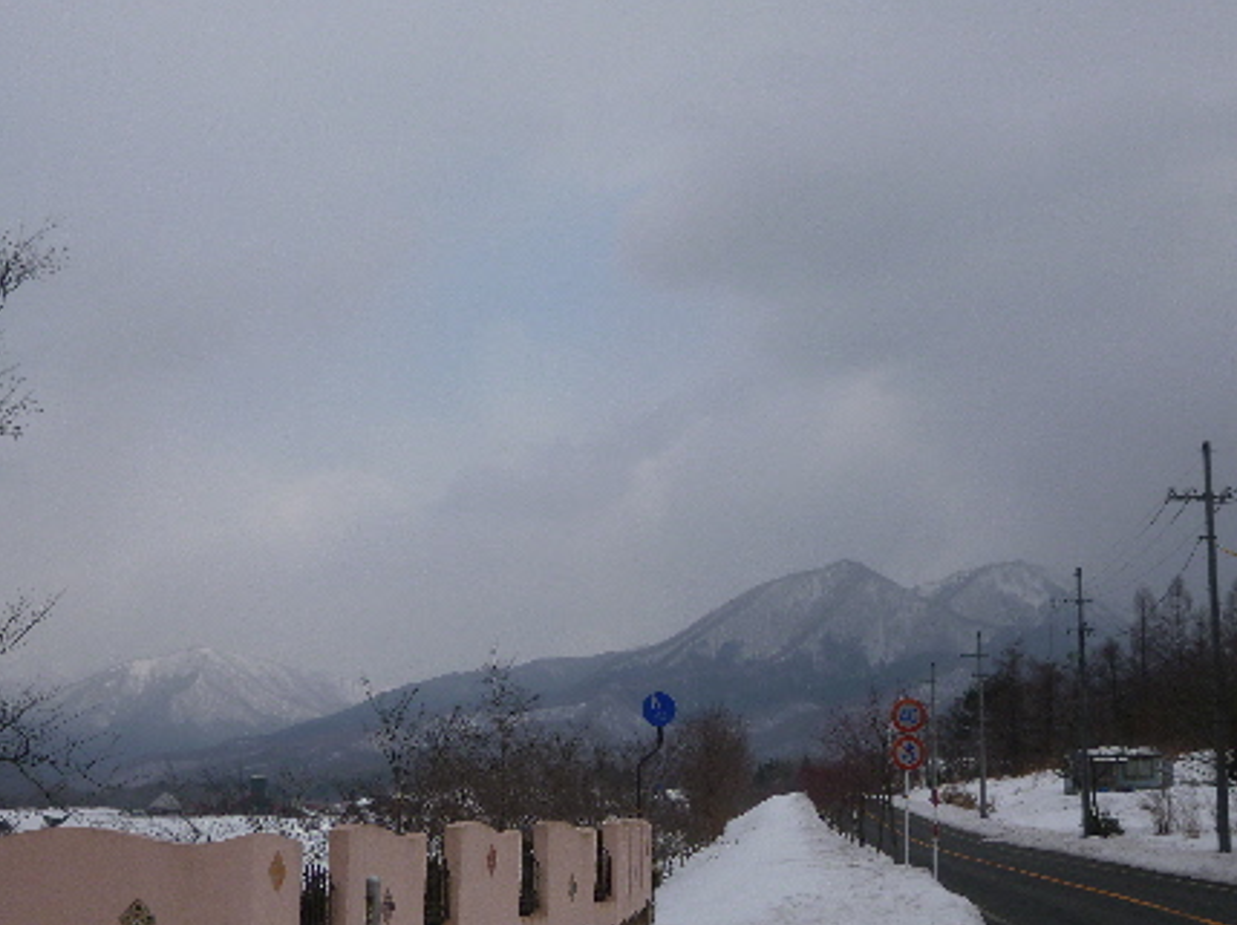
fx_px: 2249
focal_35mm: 63
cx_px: 623
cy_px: 457
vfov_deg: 23.3
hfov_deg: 30.7
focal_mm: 9.6
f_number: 11
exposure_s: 1/160
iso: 100
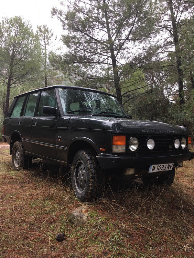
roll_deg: +1.2
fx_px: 217
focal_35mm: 29
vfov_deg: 61.7
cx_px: 97
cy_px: 129
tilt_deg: +2.2
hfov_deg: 48.2
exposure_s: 1/33
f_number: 2.2
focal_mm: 4.15
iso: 100
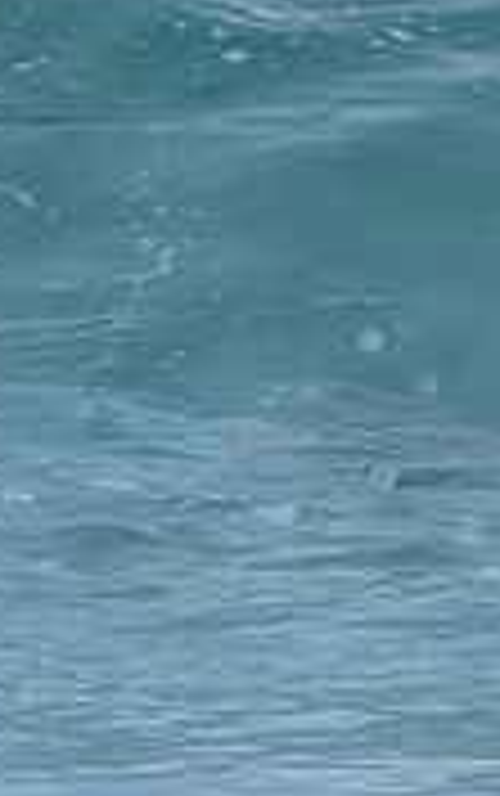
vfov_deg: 0.6
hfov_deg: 0.4
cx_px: -831
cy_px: -149
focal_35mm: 3264
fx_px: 70991
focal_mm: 700
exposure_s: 1/1600
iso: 1600
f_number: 11
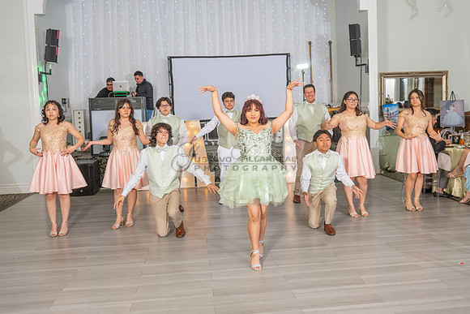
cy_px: 138
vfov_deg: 36.9
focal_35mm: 36
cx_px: 248
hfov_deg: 53.2
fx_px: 469
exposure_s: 1/160
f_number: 3.5
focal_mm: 29
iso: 500
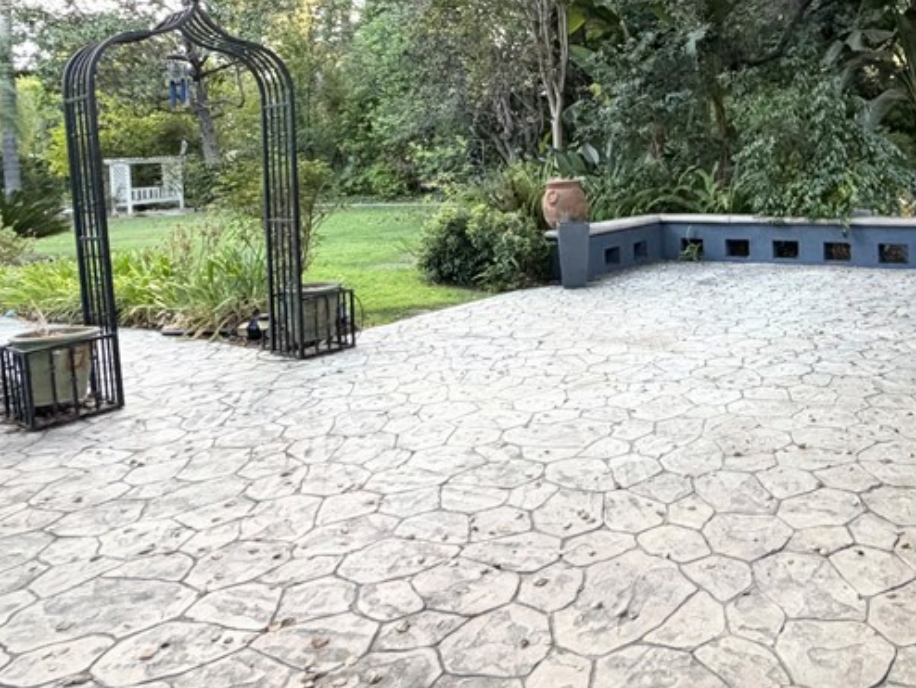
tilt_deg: -2.6
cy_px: 169
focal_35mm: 29
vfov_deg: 46.5
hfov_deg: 59.2
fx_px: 768
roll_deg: +1.5
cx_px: 658
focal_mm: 2.22
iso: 320
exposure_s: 1/107
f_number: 2.2
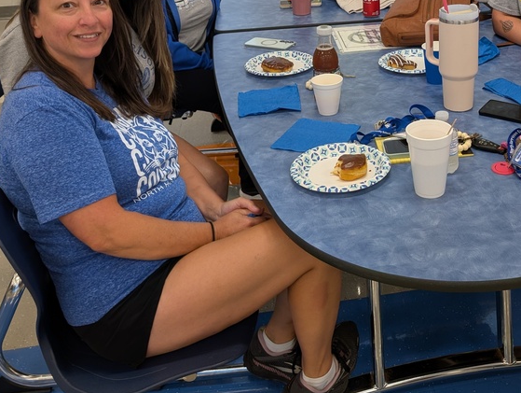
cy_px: 38
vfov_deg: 31.4
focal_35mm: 44
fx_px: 663
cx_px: 381
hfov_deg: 41.8
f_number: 1.68
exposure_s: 1/100
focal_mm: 6.9
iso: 104
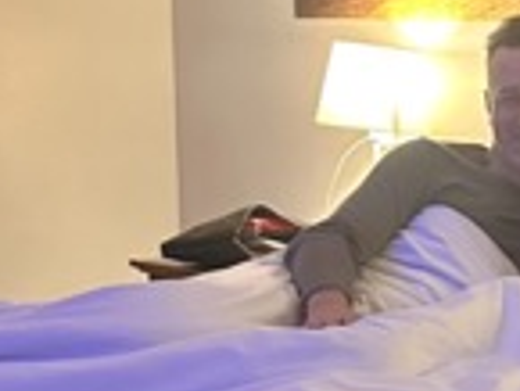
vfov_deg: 14.0
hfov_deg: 16.6
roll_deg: -2.3
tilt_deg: -7.1
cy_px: 273
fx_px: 1594
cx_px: 818
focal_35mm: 106
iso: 1000
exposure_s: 1/50
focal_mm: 6.86
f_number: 1.78
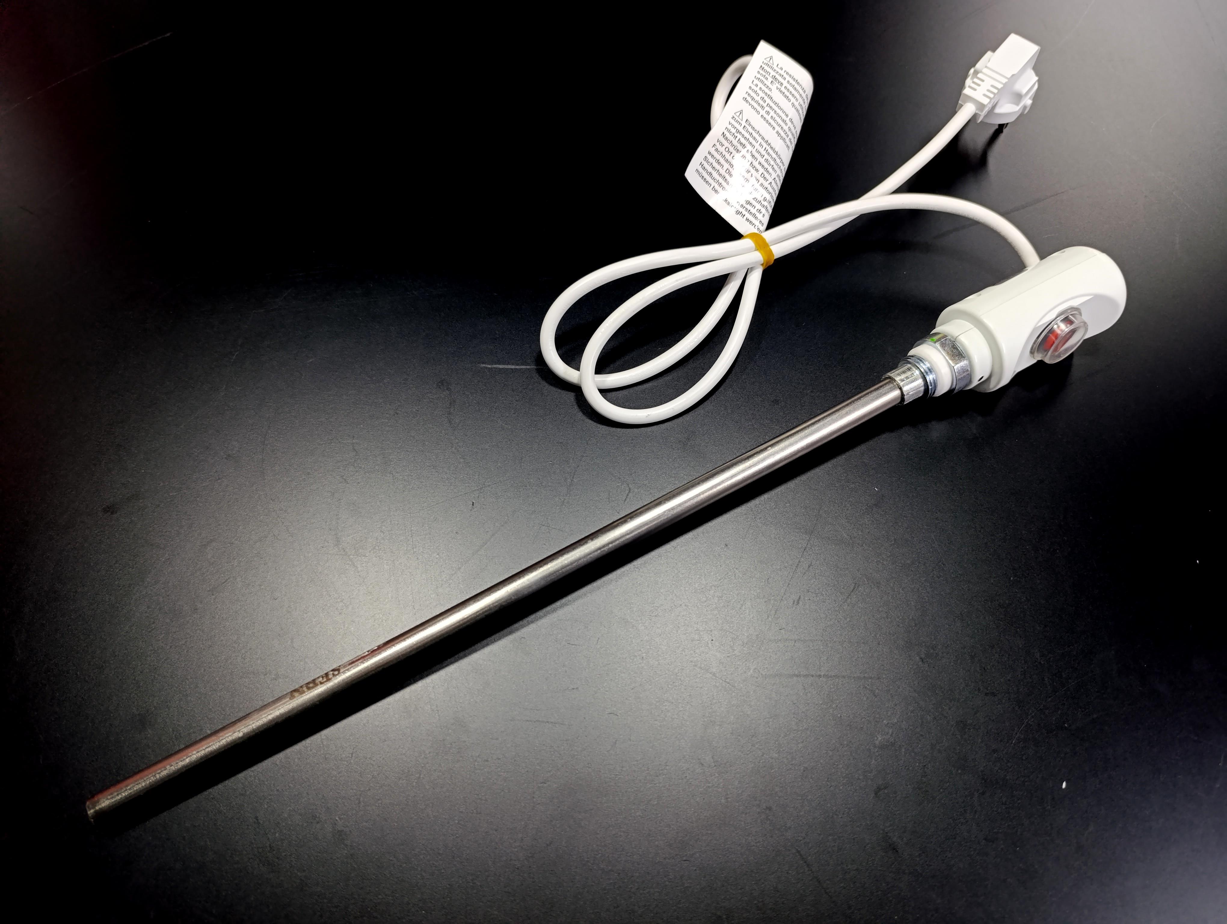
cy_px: 462
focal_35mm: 23
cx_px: 614
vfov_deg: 59.0
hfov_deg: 73.8
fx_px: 816
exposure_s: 1/100
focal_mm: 6.14
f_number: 1.6
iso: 500
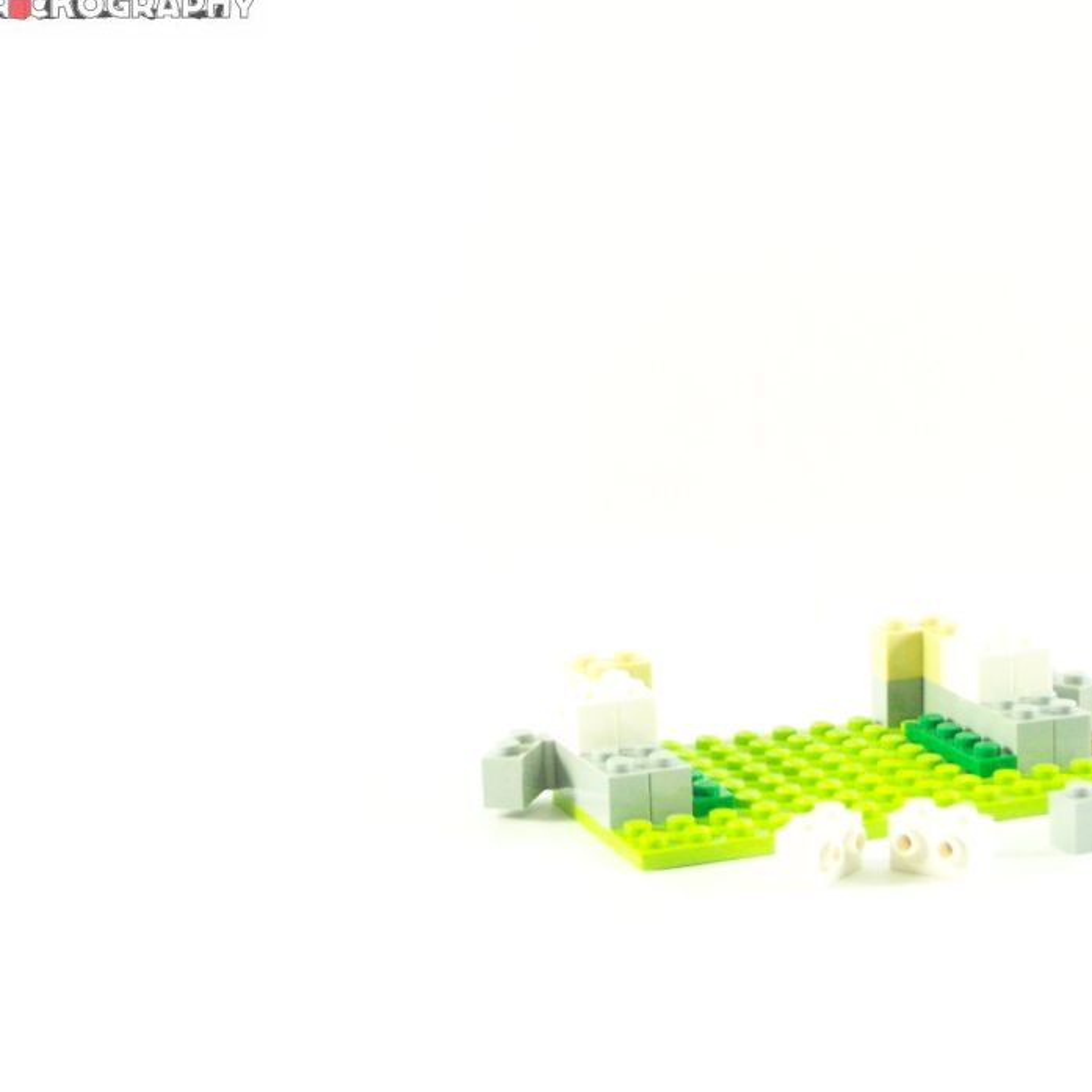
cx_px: 739
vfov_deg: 19.9
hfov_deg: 19.9
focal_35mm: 87
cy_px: 523
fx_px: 3105
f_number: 3.6
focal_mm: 11.1
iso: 400
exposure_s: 1/60
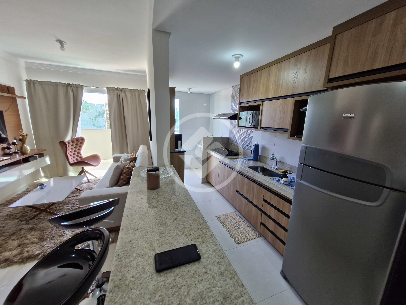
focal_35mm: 13
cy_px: 152
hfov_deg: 106.2
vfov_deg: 89.9
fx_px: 152
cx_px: 203
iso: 125
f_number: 2.2
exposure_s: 1/60
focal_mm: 1.74
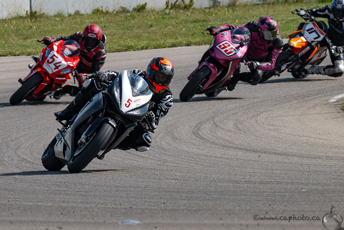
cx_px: 121
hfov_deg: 2.7
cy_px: 96
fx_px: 7424
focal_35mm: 777
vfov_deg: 1.8
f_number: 16
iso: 1000
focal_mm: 600
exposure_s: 1/1250
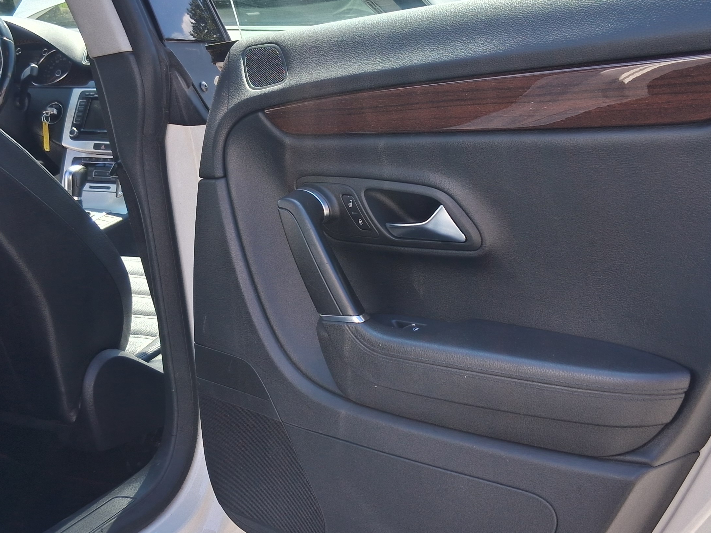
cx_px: 364
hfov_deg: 38.9
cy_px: 266
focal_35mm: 49
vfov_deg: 29.7
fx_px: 1006
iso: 25
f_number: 1.8
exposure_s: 1/184
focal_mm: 3.98
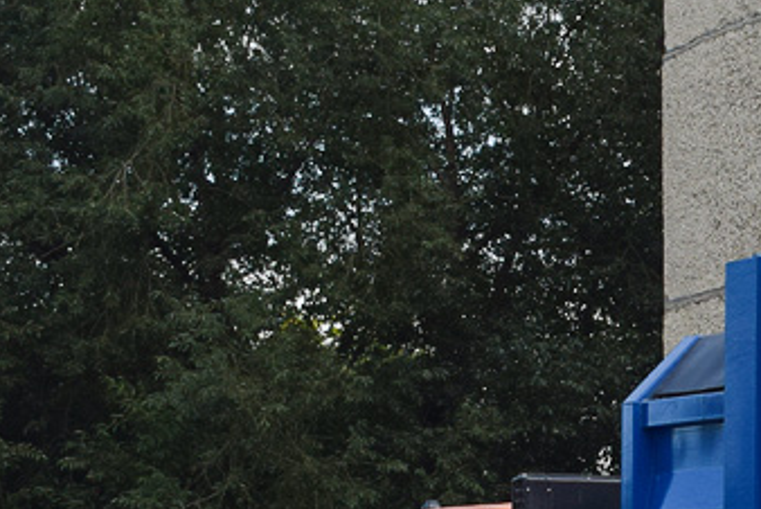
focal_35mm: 149
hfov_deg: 12.9
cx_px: 1184
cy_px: 583
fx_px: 3152
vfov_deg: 9.1
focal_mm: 28
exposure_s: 1/800
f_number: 6.3
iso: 200
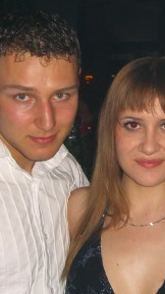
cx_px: 153
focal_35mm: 86
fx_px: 671
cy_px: 158
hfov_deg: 13.9
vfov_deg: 24.7
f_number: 2.8
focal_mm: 7.9
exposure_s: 1/60
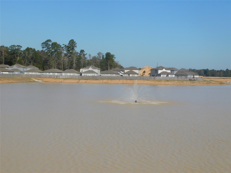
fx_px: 474
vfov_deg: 20.7
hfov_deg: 27.4
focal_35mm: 71
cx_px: 116
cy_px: 86
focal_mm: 12.6
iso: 125
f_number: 8.6
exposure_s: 1/400
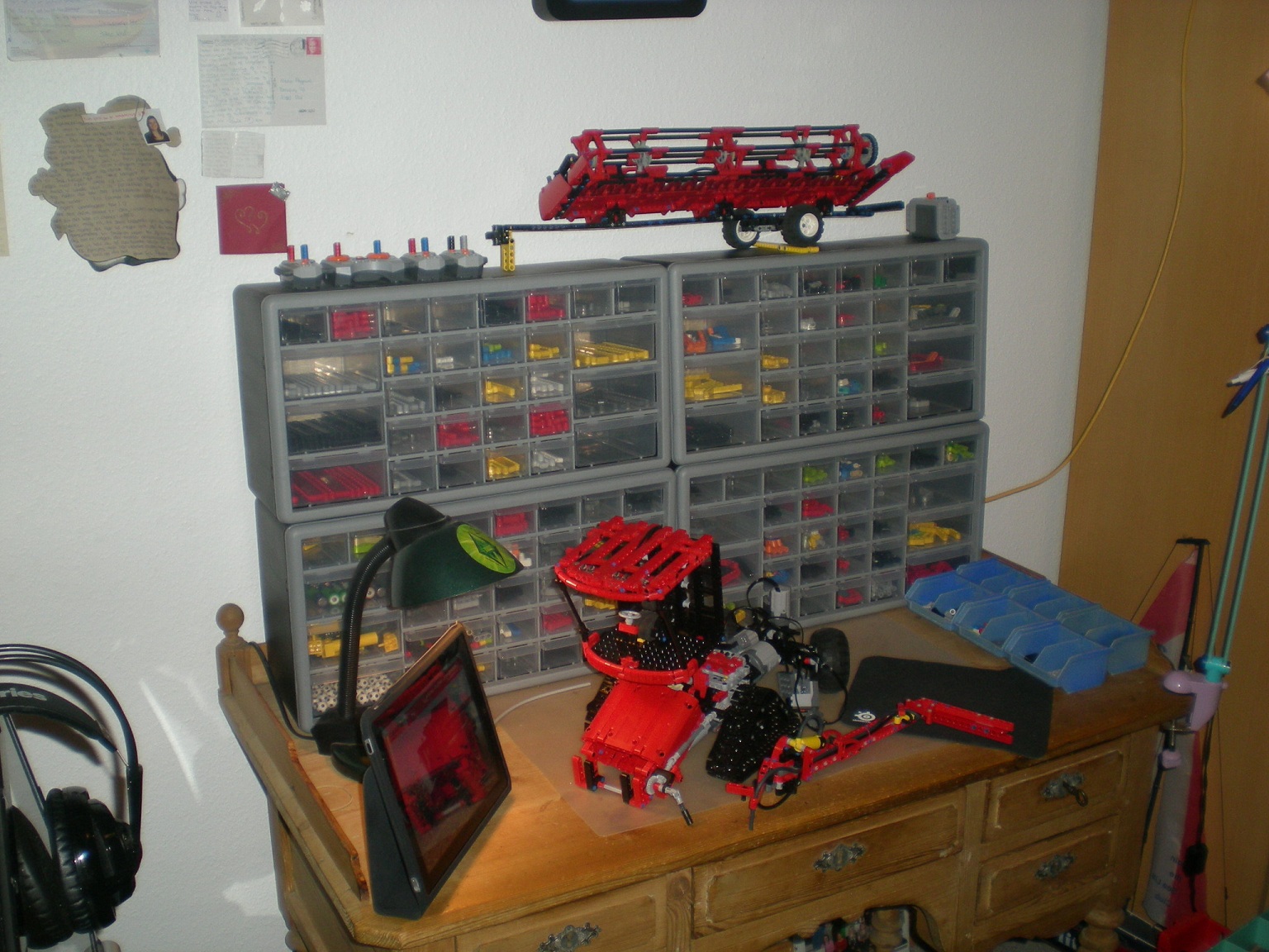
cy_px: 476
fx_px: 1393
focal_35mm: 38
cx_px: 634
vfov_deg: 37.7
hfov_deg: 49.0
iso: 100
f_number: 3.1
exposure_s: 1/60
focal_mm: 6.3
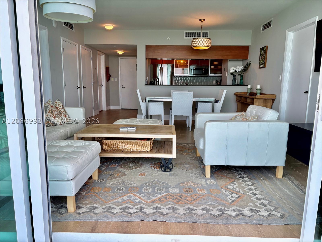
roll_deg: +0.1
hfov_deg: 67.3
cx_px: 161
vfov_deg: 53.1
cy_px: 121
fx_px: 242
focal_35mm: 26
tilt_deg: -9.8
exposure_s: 1/284
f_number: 1.6
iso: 64
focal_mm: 5.96
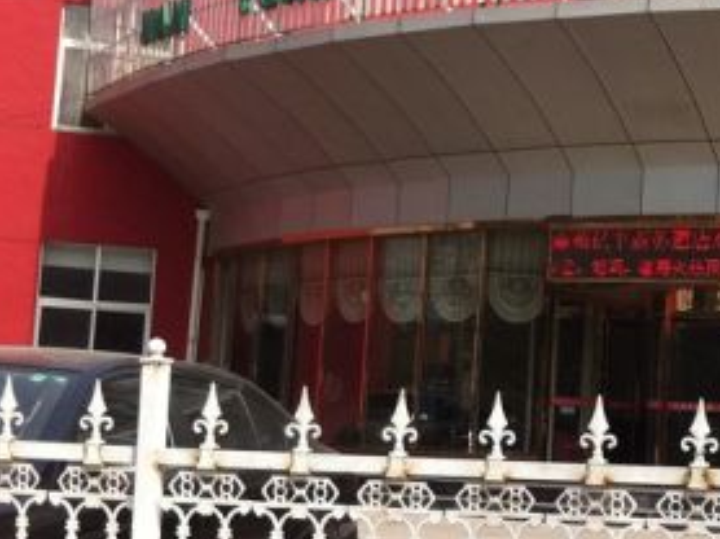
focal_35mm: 88
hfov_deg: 21.0
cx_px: 816
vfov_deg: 16.7
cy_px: 188
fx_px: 1829
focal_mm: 3.85
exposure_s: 1/887
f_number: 2.8
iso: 80
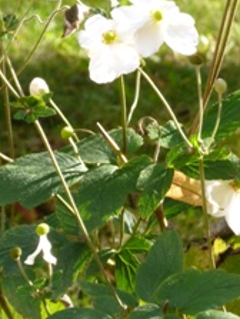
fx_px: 3696
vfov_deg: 4.9
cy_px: 62
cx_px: 47
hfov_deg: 3.7
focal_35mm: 401
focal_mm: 40
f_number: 5.9
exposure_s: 1/125
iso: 250
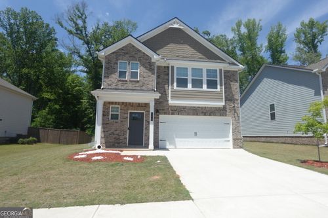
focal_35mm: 20
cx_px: 164
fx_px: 182
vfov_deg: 61.9
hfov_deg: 84.0
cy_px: 109
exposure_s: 1/4000
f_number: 2
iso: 125
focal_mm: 7.6
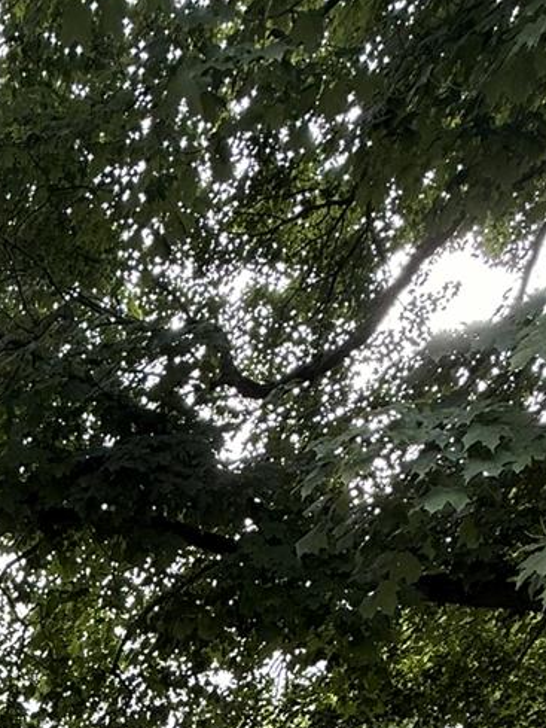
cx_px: -33
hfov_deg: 30.0
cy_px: 1035
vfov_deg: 29.9
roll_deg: -2.7
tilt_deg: -1.3
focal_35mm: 44
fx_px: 925
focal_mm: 2.22
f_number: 2.2
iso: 64
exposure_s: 1/108
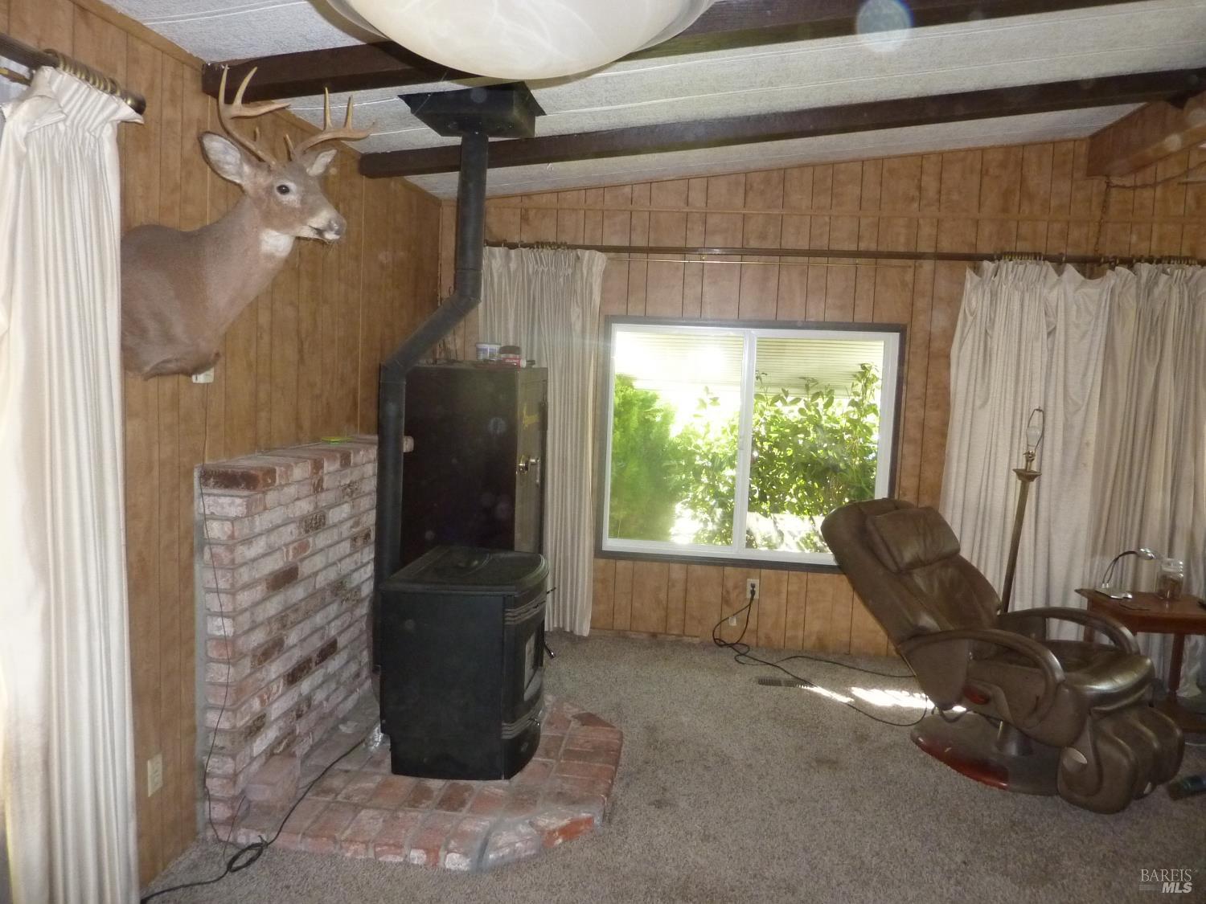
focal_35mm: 25
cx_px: 603
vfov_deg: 54.9
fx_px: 871
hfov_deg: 69.4
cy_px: 452
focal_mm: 4.1
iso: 400
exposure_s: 1/30
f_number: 3.3
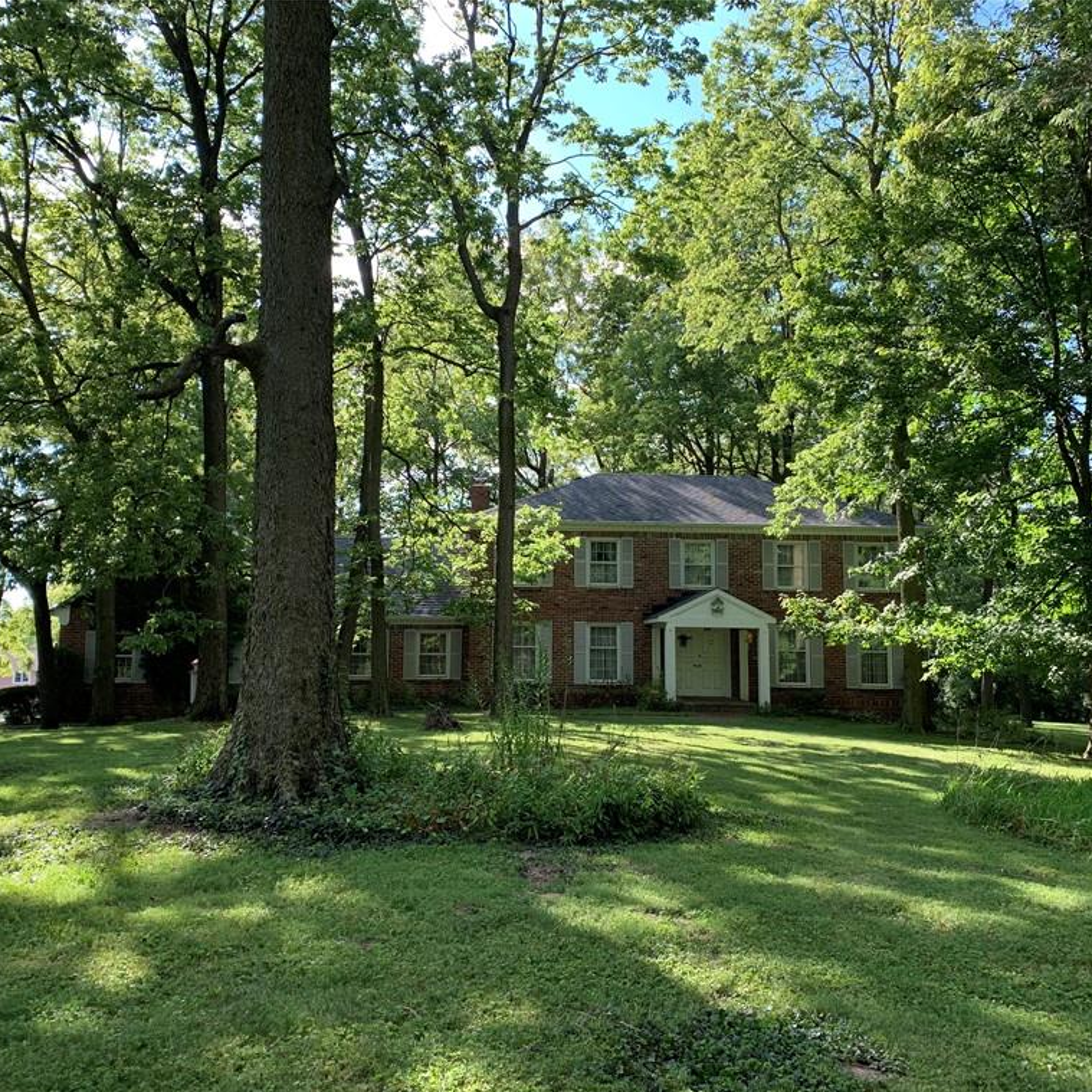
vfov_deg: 52.5
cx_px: 541
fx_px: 1106
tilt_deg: +7.0
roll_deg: -0.8
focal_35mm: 31
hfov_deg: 52.5
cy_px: 551
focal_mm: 4.25
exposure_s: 1/273
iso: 25
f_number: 1.8
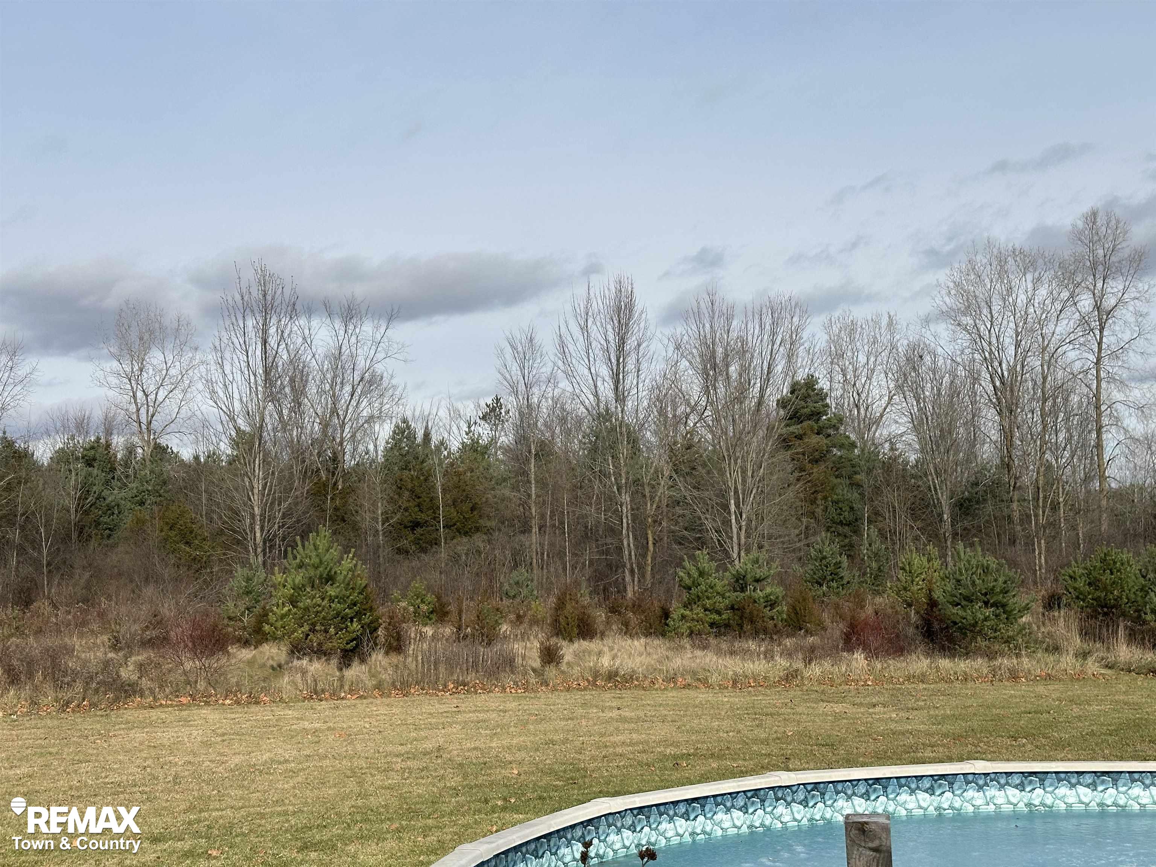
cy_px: 434
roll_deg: +0.8
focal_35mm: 48
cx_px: 578
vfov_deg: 30.3
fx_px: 1603
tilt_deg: +4.1
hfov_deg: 39.7
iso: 64
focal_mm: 6.86
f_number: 1.78
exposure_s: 1/5556
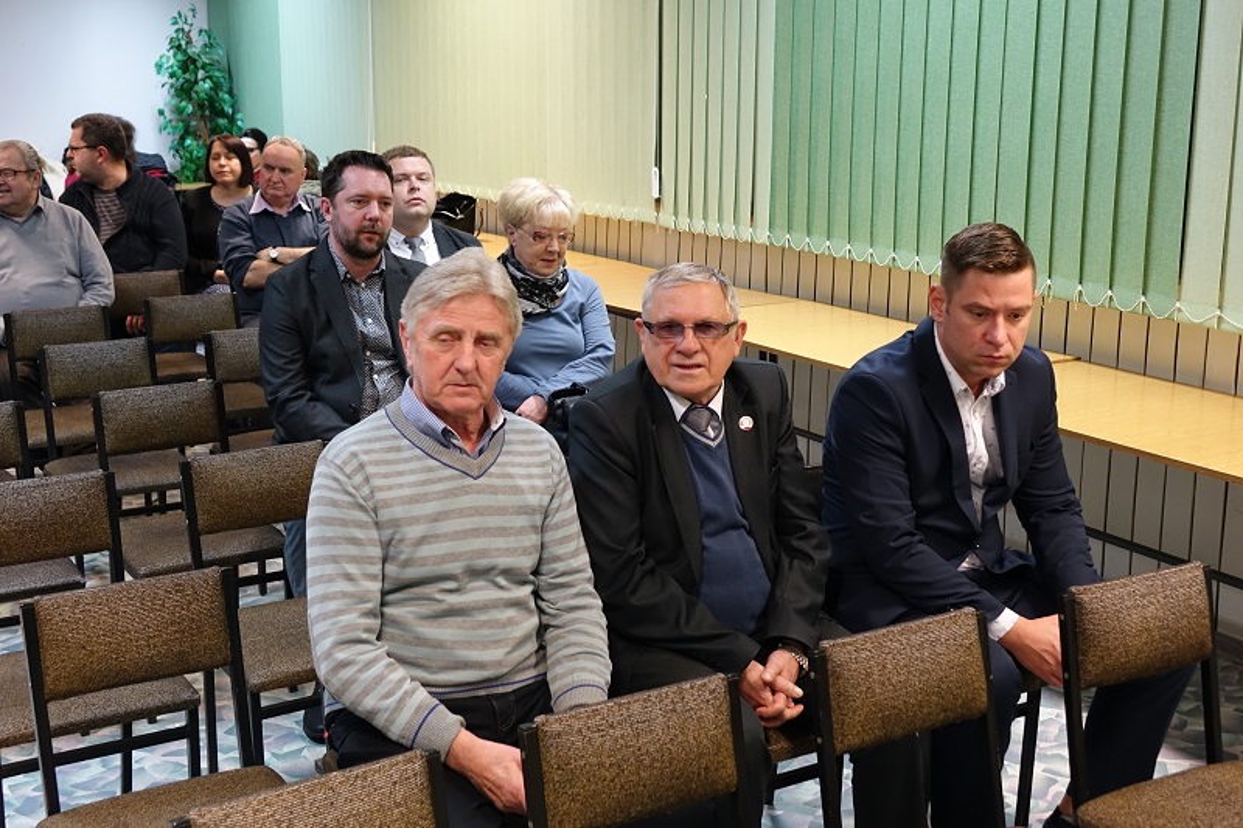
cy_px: 414
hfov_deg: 44.5
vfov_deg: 30.5
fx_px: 1519
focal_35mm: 44
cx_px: 622
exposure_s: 1/40
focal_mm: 16.09
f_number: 2.8
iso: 800
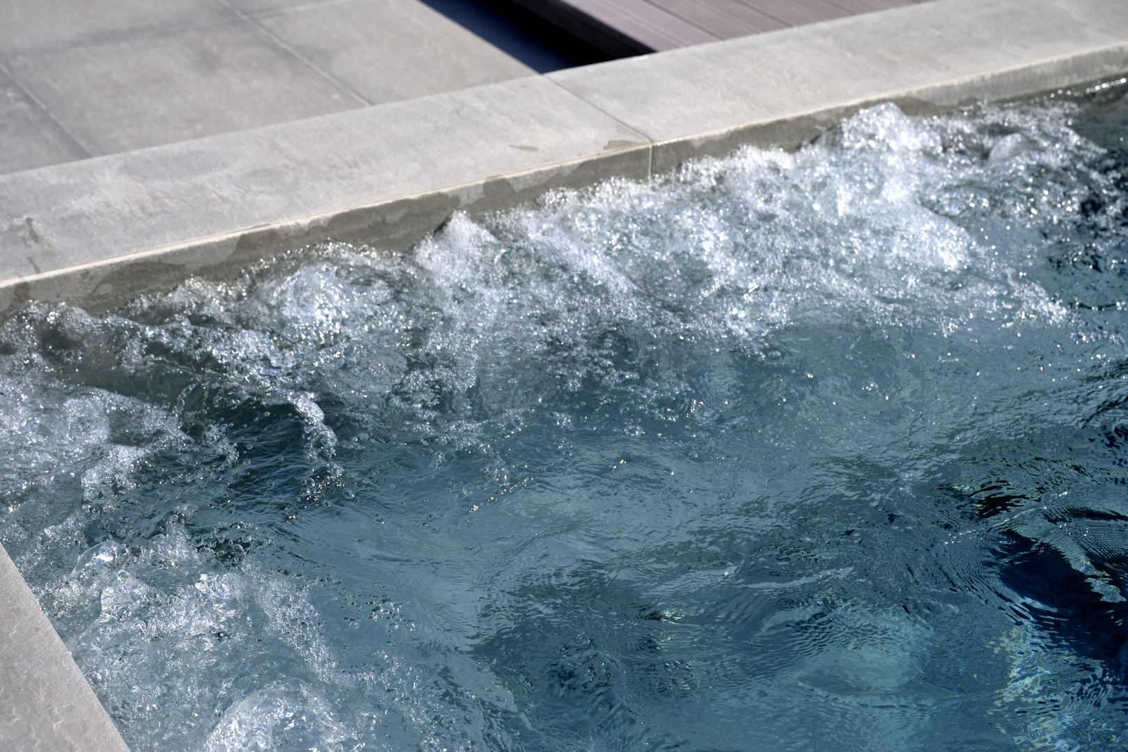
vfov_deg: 23.0
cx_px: 564
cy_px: 376
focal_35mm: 59
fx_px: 1849
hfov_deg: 33.9
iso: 100
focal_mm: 59
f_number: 6.3
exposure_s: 1/640
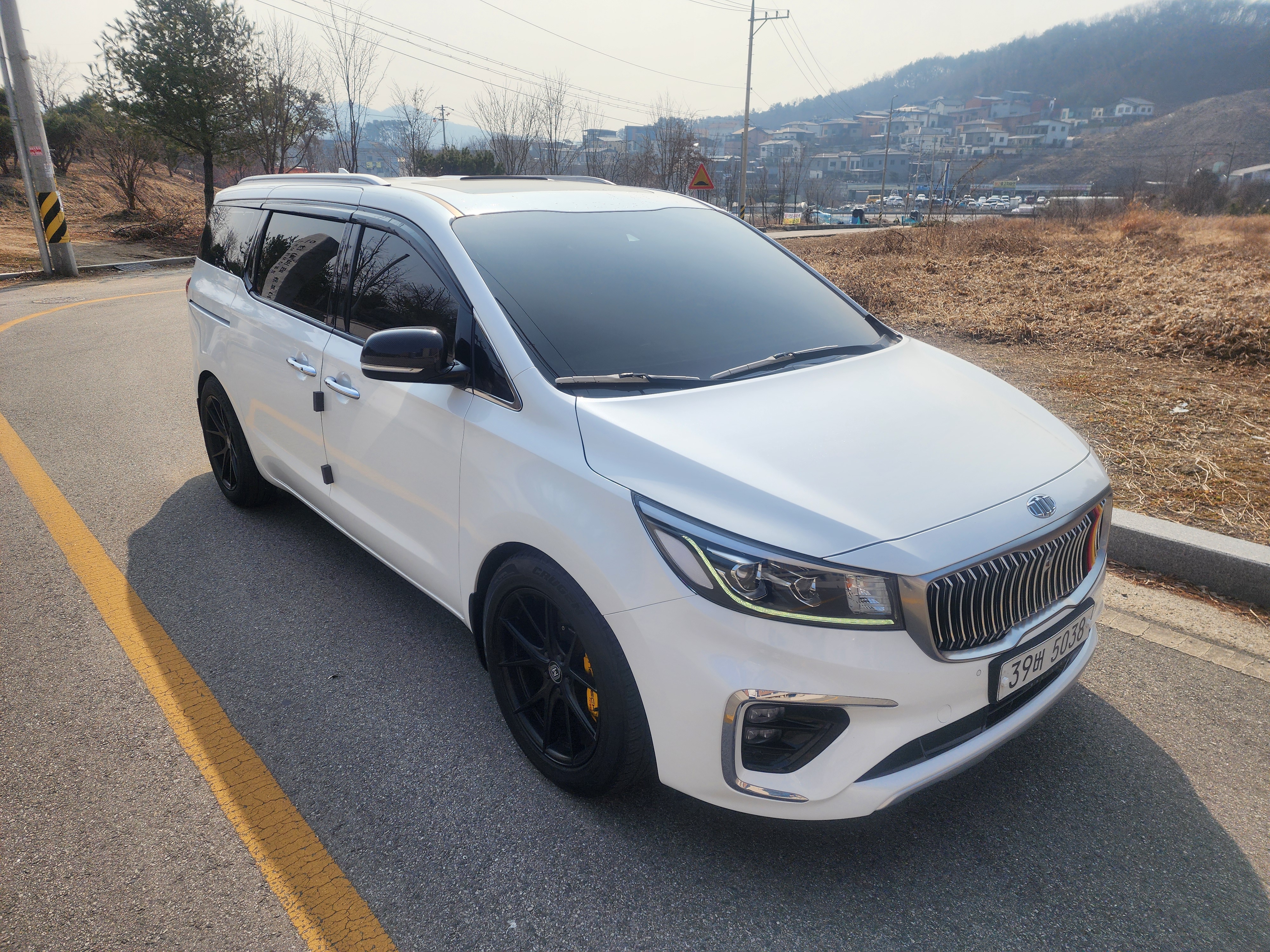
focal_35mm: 23
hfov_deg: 73.9
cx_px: 635
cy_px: 476
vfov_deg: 58.9
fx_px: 844
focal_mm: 6.4
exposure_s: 1/1794
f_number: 1.8
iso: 12
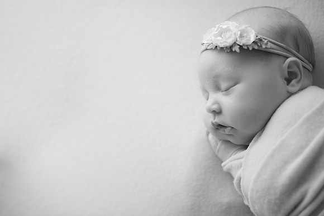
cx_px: 162
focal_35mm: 50
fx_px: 450
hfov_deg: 39.6
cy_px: 108
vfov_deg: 27.0
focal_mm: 50
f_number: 2.5
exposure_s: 1/160
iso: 100
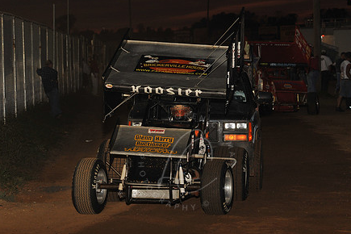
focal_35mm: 180
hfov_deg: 11.4
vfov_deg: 7.6
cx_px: 186
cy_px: 87
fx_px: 1755
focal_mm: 135
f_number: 8
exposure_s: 1/320
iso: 800
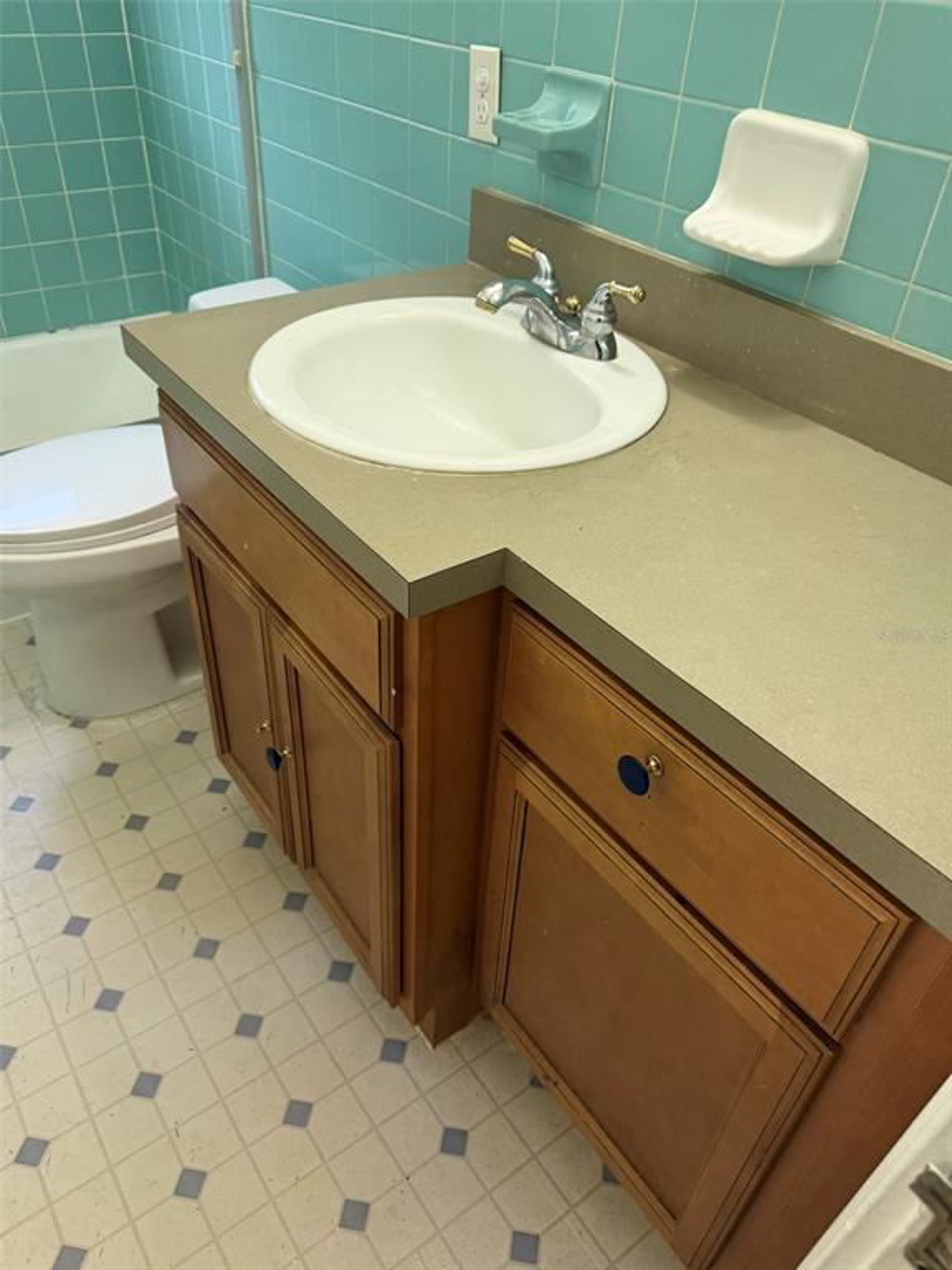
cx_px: 476
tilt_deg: -38.2
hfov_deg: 56.8
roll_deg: -5.6
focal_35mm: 24
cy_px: 635
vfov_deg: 71.6
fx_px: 880
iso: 320
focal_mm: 6.76
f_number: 1.78
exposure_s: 1/60
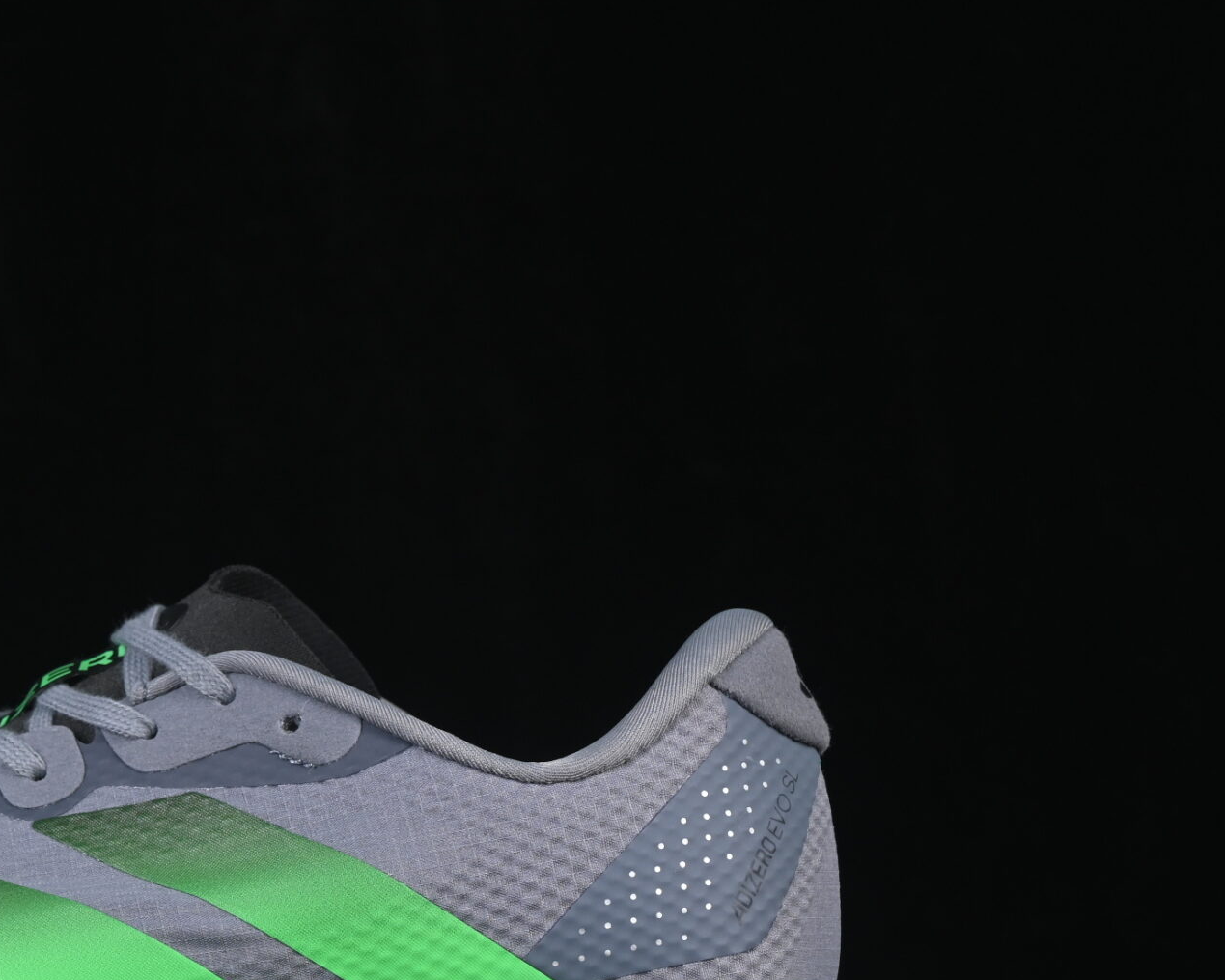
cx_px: 112
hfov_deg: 13.4
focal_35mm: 142
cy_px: 780
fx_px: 5148
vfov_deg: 10.8
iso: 160
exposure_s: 1/60
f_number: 8
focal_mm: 50
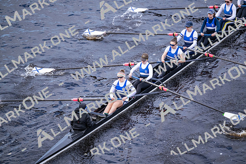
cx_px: 123
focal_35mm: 200
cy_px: 82
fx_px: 1367
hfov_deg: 10.3
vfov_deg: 6.9
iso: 1600
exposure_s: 1/2000
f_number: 2.8
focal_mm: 200
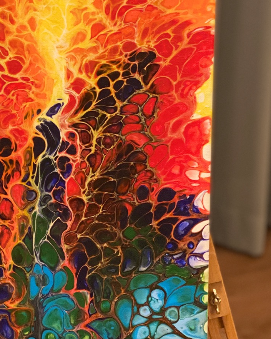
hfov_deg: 13.0
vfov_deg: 16.2
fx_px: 1183
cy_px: 90
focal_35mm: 118
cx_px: 47
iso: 250
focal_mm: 6
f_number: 2
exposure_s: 1/33
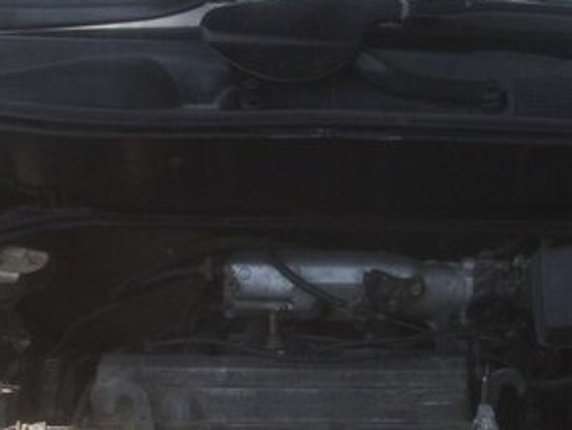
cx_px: 438
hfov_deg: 28.9
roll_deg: -3.1
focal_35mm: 66
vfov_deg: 21.2
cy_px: 466
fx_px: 1091
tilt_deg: -36.2
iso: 32
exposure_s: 1/774
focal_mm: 4.15
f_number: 2.2
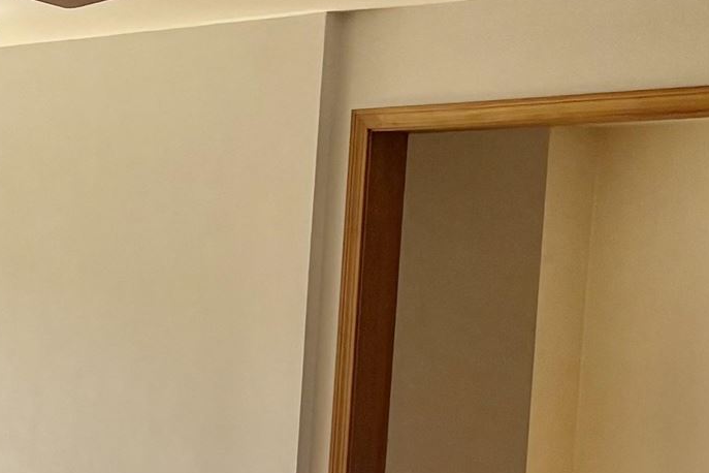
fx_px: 2383
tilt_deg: -5.6
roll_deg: -1.1
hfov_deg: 14.9
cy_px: 538
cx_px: -526
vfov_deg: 11.2
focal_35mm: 121
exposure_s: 1/213
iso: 80
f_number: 1.6
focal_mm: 5.96
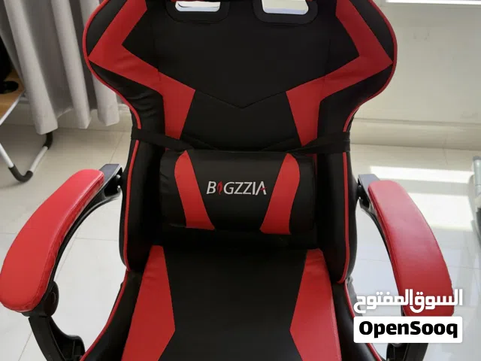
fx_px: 333
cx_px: 240
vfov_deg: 56.8
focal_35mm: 24
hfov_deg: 71.6
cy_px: 180
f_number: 1.78
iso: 125
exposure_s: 1/121
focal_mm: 6.76
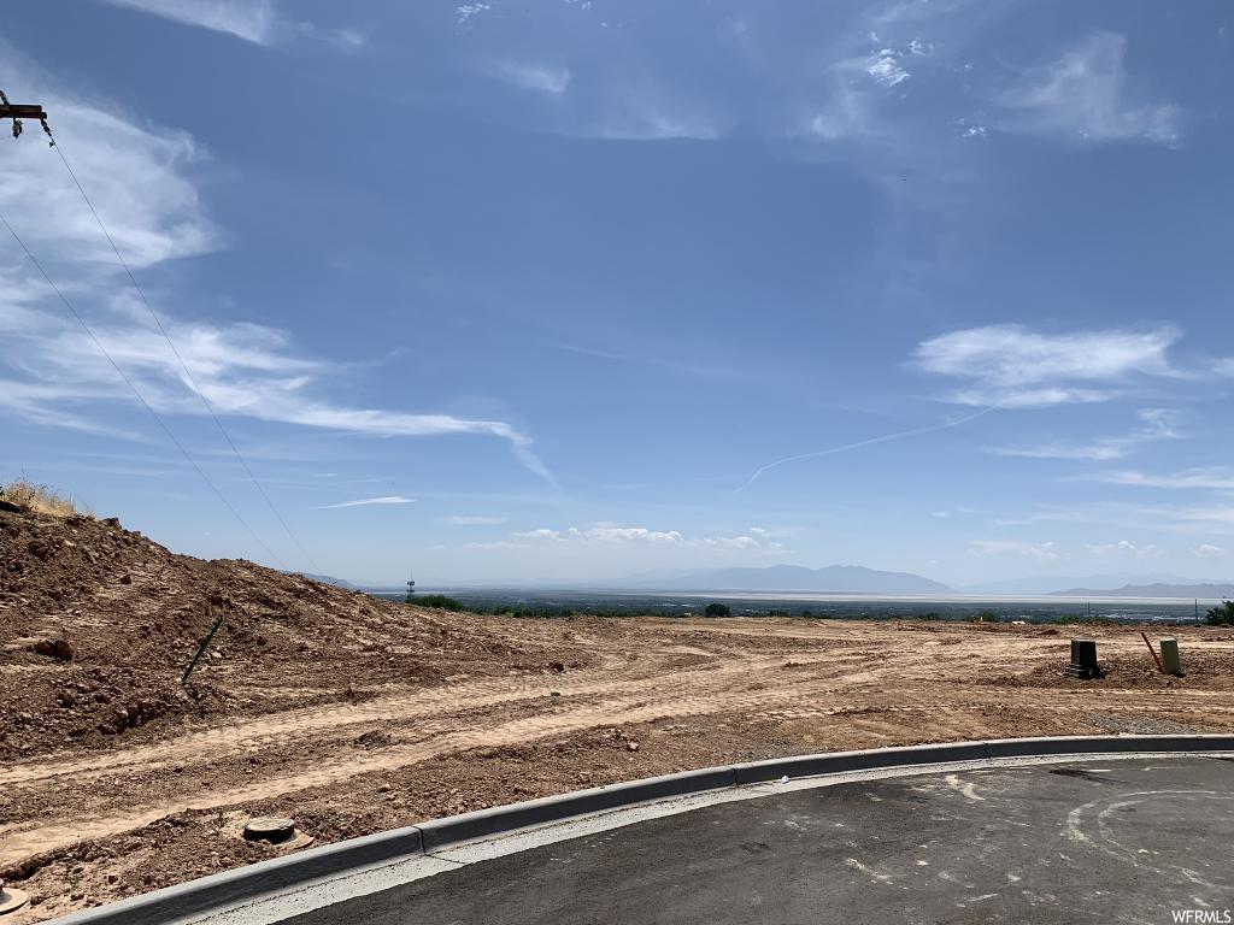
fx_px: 927
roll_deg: -0.6
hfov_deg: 67.3
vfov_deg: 53.1
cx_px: 617
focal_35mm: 26
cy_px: 462
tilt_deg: +8.0
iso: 25
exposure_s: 1/4274
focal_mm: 4.25
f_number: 1.8
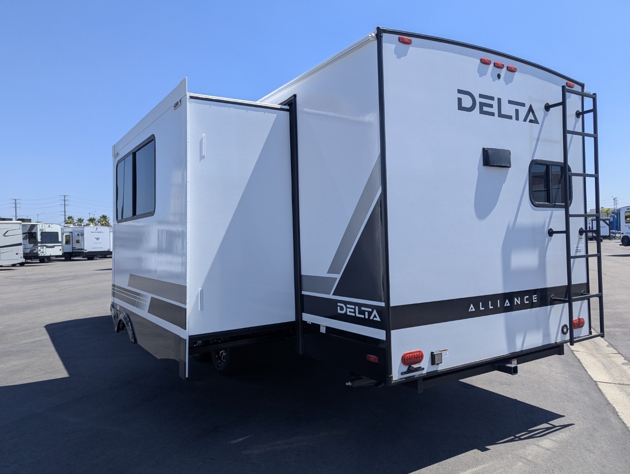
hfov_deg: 67.2
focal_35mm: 26
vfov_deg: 53.1
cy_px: 250
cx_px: 331
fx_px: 474
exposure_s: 1/1825
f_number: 1.85
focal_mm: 6.81
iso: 46
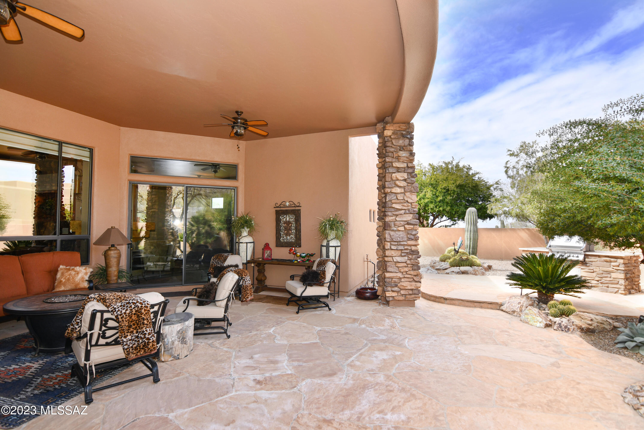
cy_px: 215
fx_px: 286
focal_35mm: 16
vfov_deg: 73.7
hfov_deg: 96.7
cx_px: 322
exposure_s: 1/125
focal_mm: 11
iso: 100
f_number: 5.6
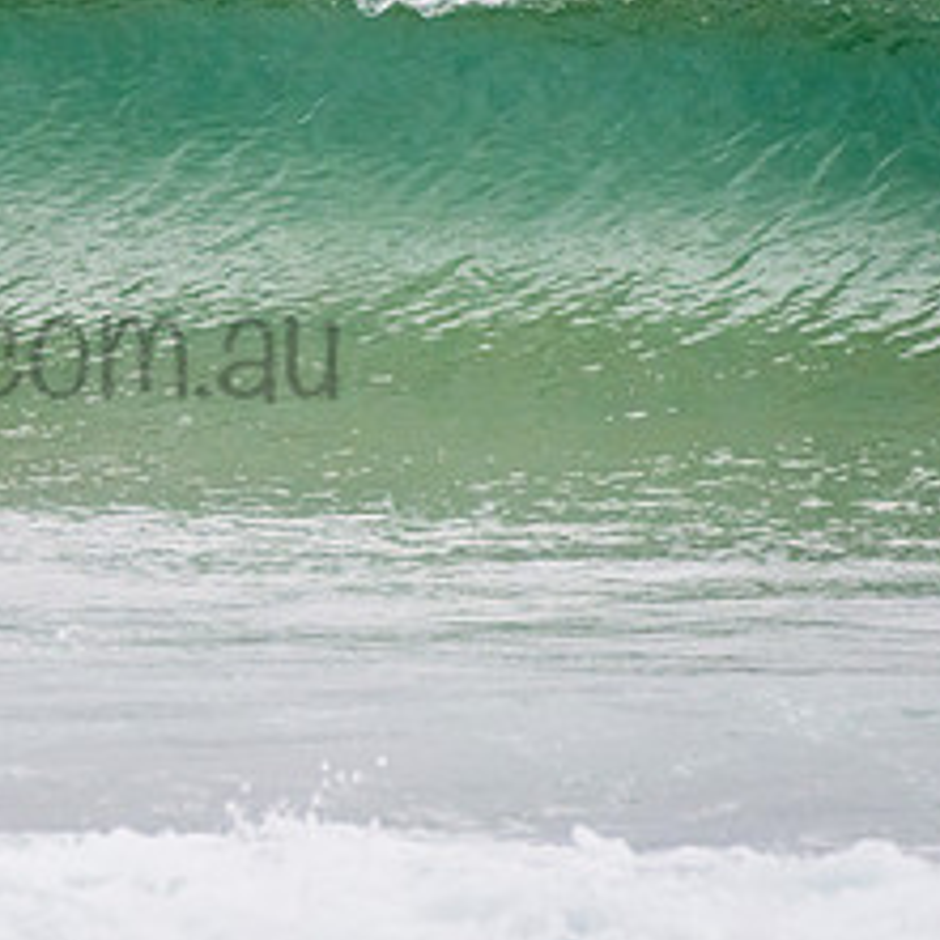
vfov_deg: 1.3
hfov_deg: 1.3
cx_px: -390
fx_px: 41998
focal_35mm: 1367
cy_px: 145
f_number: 5.6
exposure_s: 1/1000
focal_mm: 500
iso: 1000
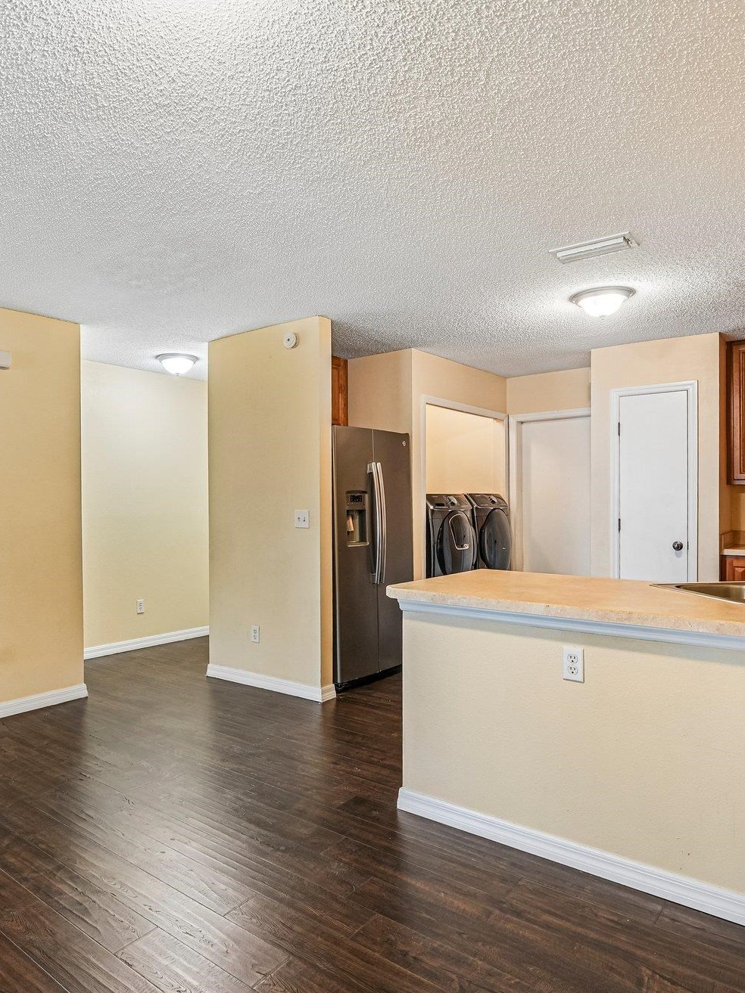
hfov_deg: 63.0
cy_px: 502
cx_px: 306
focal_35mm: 21
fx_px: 603
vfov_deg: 79.0
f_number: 10
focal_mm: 14
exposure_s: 1/4
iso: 400
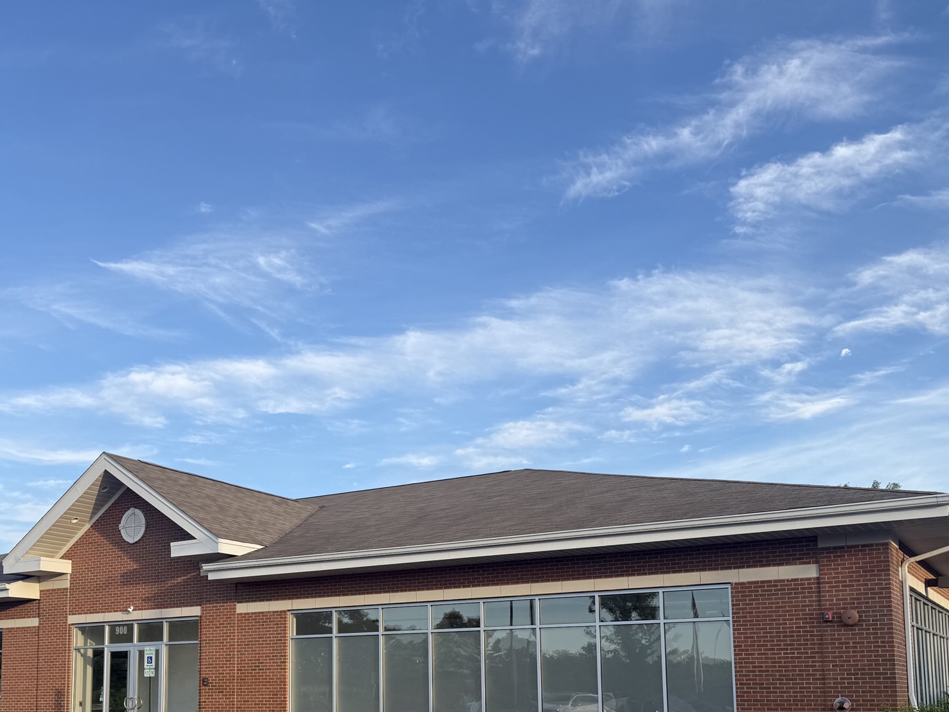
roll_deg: +0.2
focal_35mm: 39
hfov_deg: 47.6
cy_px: 576
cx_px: 377
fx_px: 1069
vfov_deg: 35.6
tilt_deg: +6.2
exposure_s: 1/1855
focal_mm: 6.76
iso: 80
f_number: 1.78
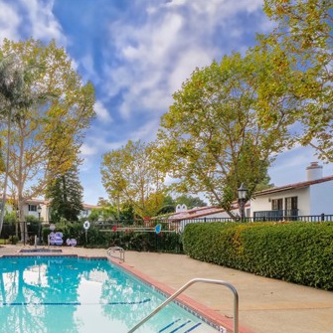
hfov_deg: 52.6
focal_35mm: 27
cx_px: 39
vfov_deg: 57.1
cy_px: 235
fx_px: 294
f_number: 11
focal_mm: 8
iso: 320
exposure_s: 1/160
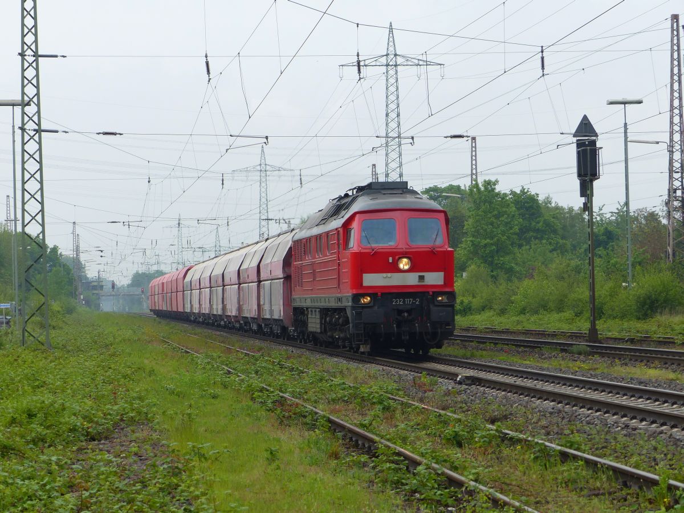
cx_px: 342
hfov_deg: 15.1
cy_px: 256
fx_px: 2589
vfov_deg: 11.3
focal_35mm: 131
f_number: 4
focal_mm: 23.5
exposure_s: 1/500
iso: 100
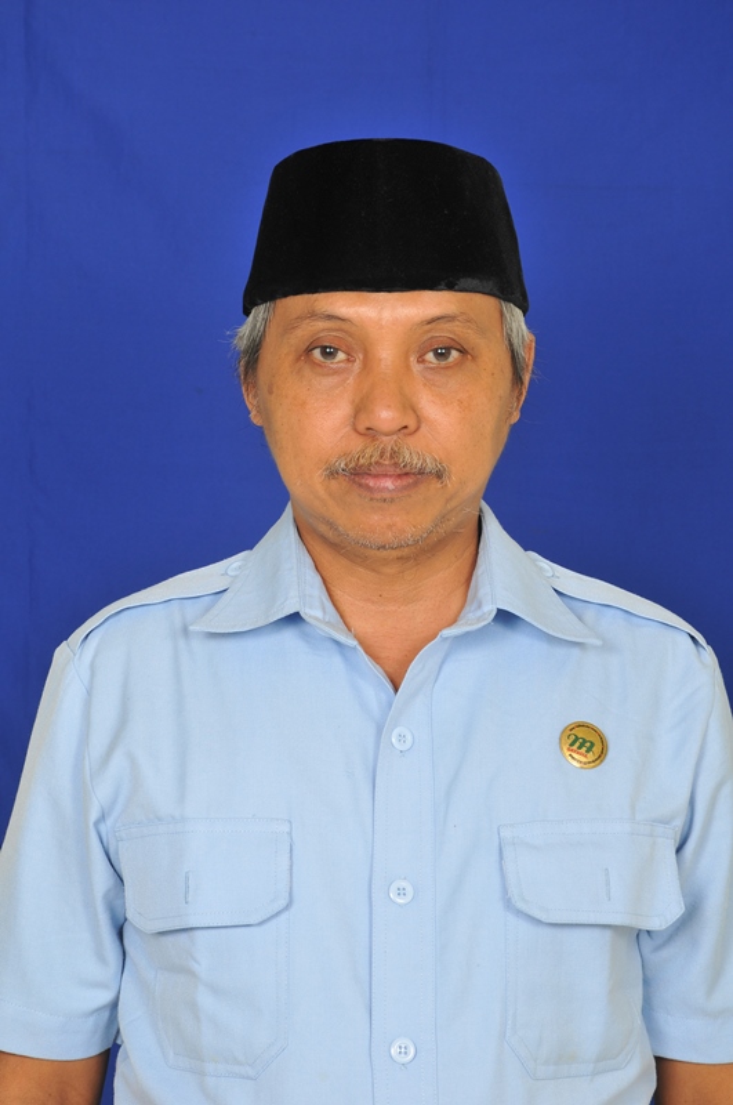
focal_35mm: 105
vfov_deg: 19.5
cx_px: 366
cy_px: 552
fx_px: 3216
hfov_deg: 13.0
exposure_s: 1/100
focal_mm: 70
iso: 200
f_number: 10
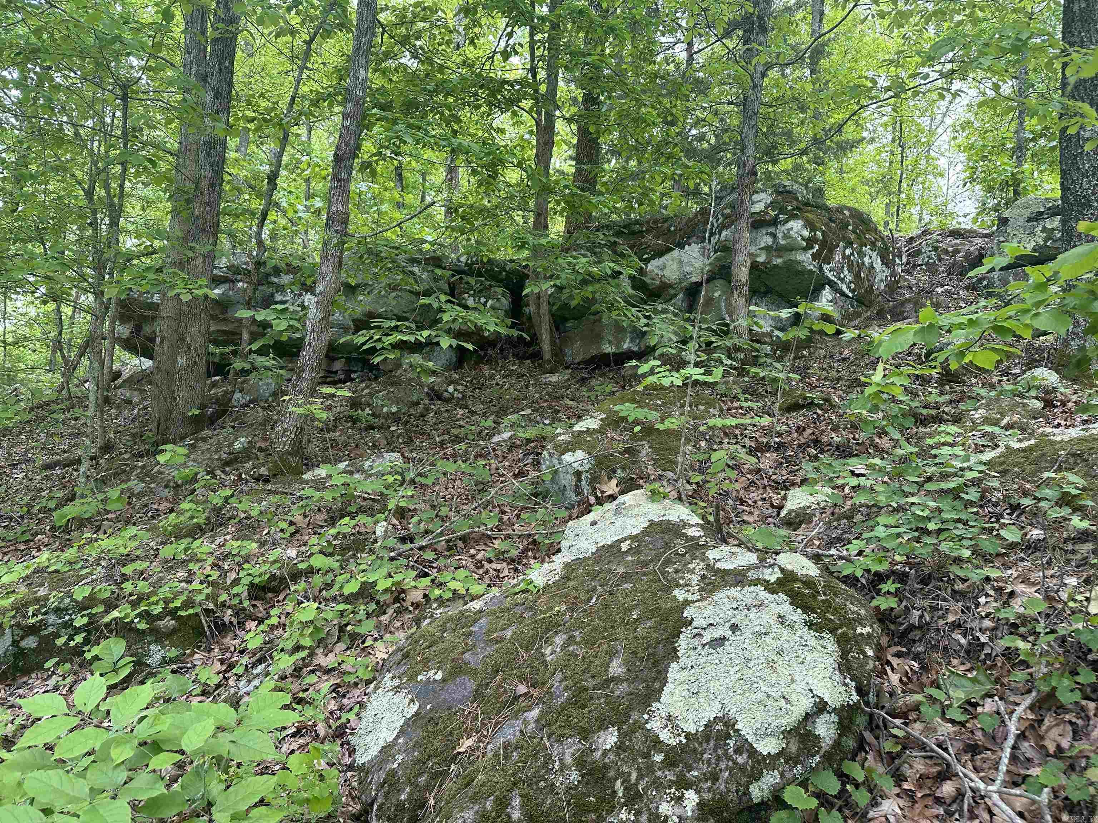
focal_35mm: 24
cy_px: 412
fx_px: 761
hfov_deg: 71.6
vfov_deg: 56.8
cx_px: 549
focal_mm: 6.86
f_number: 1.78
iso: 64
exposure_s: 1/222
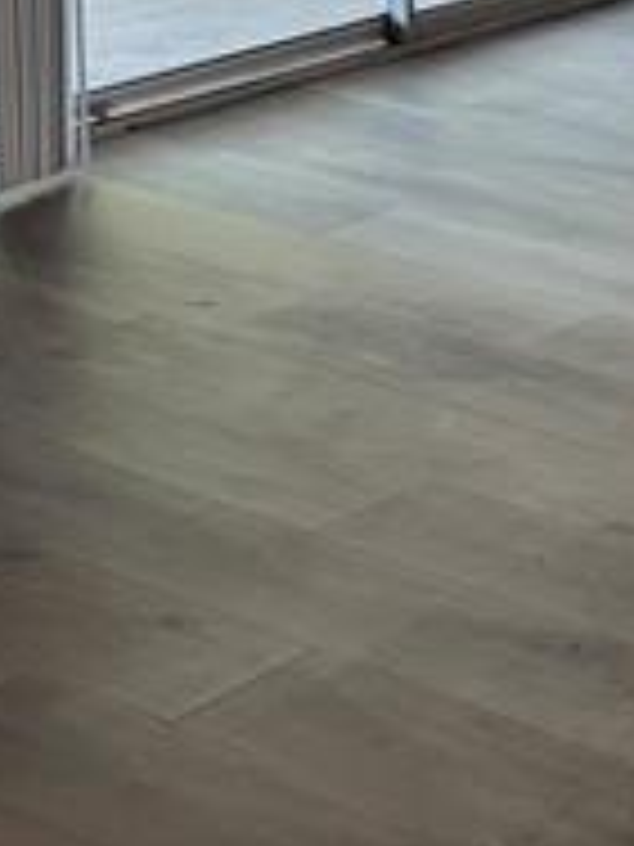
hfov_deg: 12.3
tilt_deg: -7.8
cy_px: -292
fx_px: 2589
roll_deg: -1.9
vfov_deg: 17.3
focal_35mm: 106
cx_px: 1264
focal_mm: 5.96
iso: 160
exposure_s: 1/60
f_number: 1.6
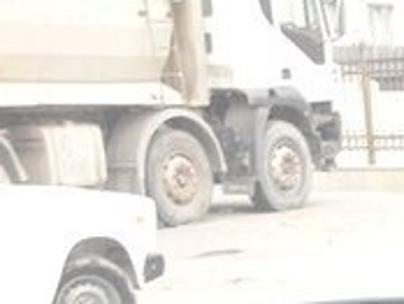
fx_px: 1239
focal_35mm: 106
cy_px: 528
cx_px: 587
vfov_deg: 12.8
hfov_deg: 16.9
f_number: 1.9
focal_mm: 3.7
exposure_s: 1/33
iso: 100
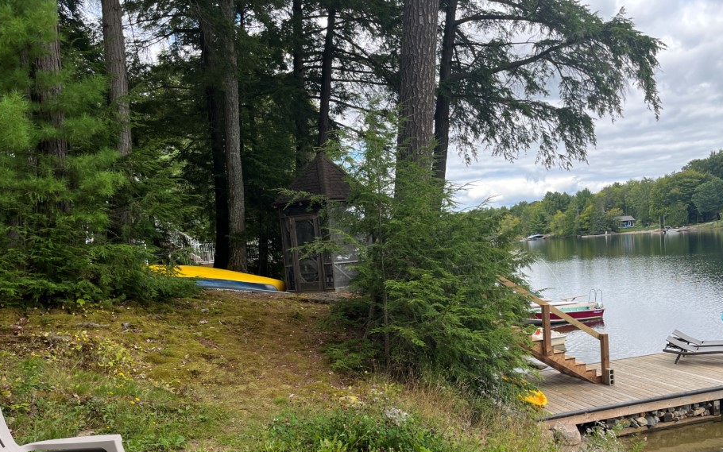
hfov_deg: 61.2
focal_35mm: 31
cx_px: 387
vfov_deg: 40.1
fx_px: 611
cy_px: 299
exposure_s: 1/676
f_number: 1.6
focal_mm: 5.1
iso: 50
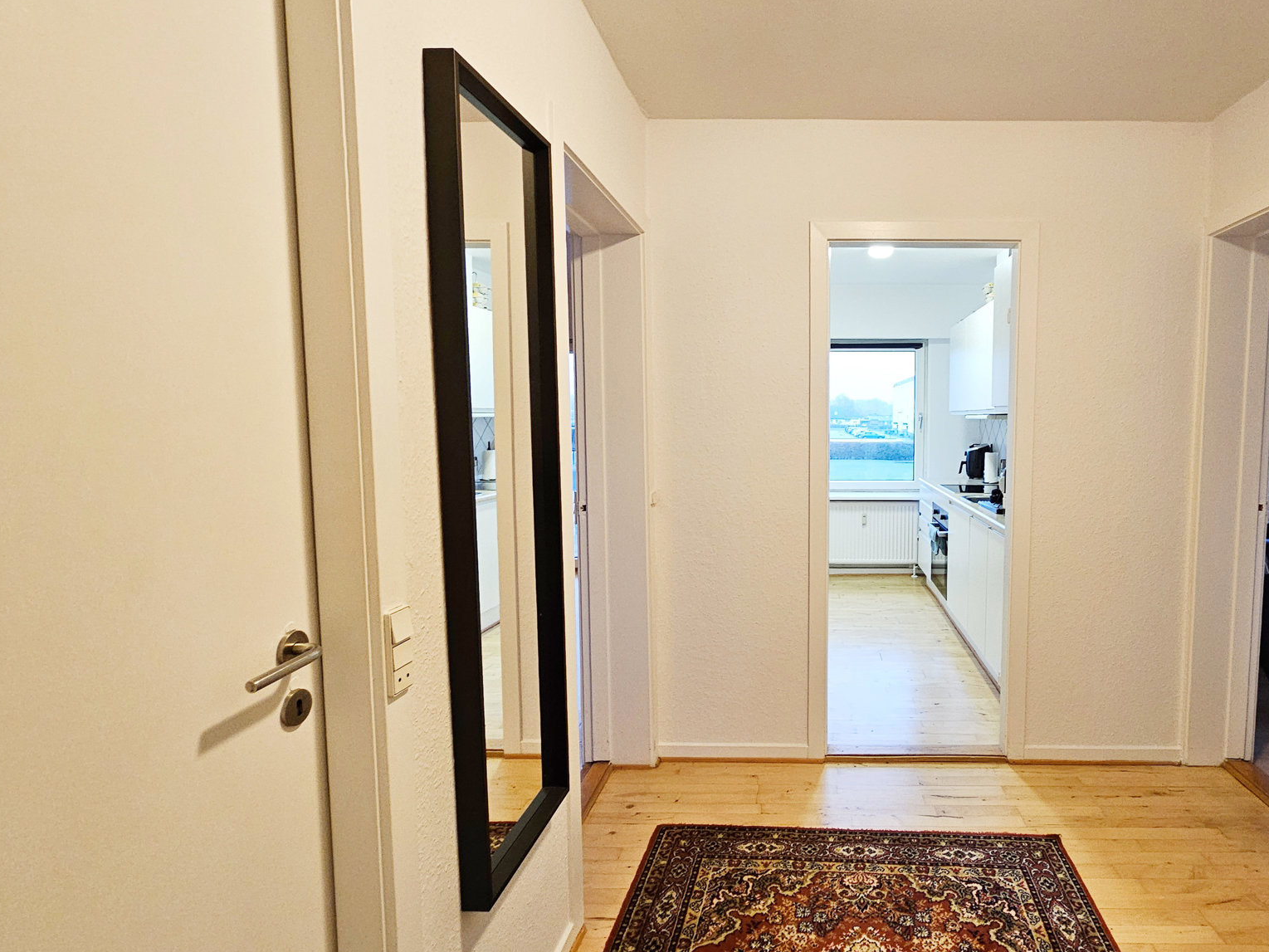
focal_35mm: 17
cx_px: 810
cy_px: 473
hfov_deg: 88.8
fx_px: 623
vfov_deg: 74.7
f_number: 2.2
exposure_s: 1/33
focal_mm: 2.2
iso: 400
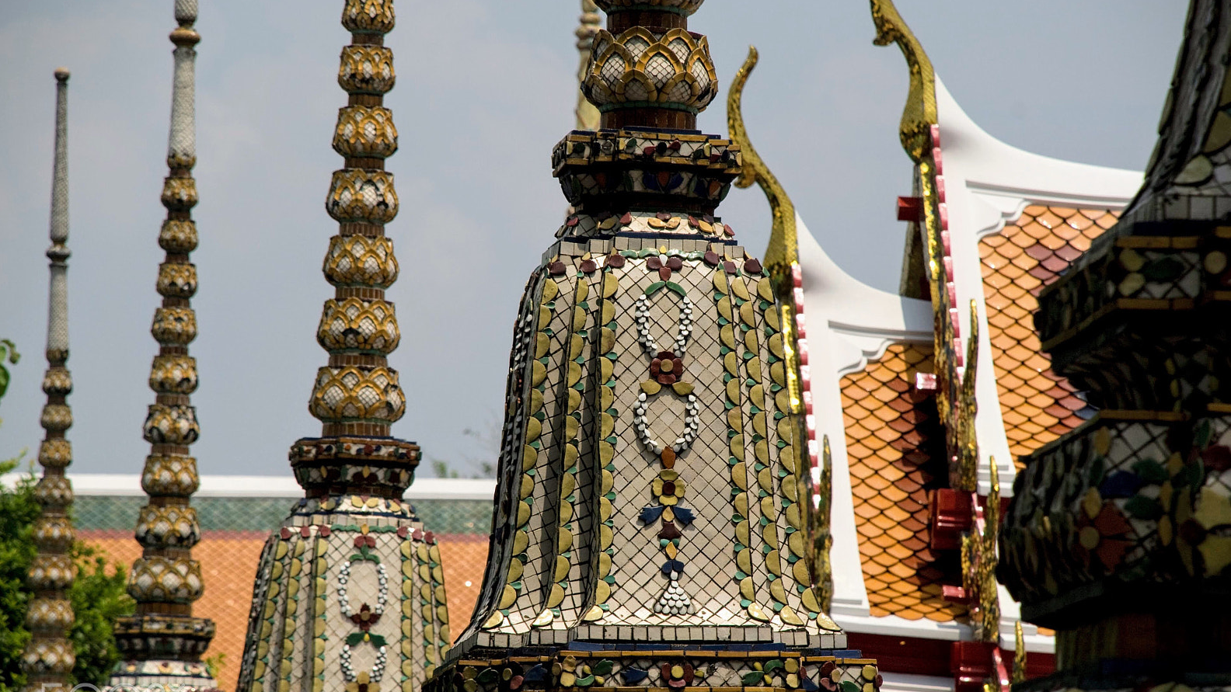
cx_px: 614
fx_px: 7003
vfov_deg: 5.7
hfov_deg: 10.0
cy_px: 387
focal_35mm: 215
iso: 160
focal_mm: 135
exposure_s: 1/1000
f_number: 8
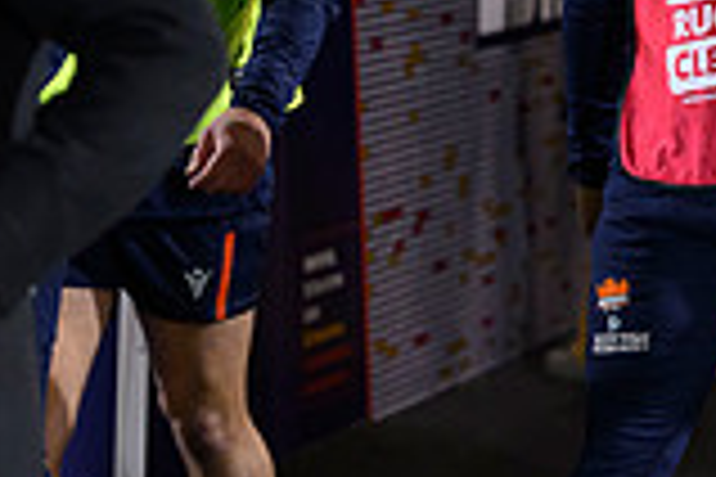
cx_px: 1261
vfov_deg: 3.8
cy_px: 290
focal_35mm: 364
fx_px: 7239
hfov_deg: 5.6
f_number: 3.2
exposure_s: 1/400
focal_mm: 100
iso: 4000
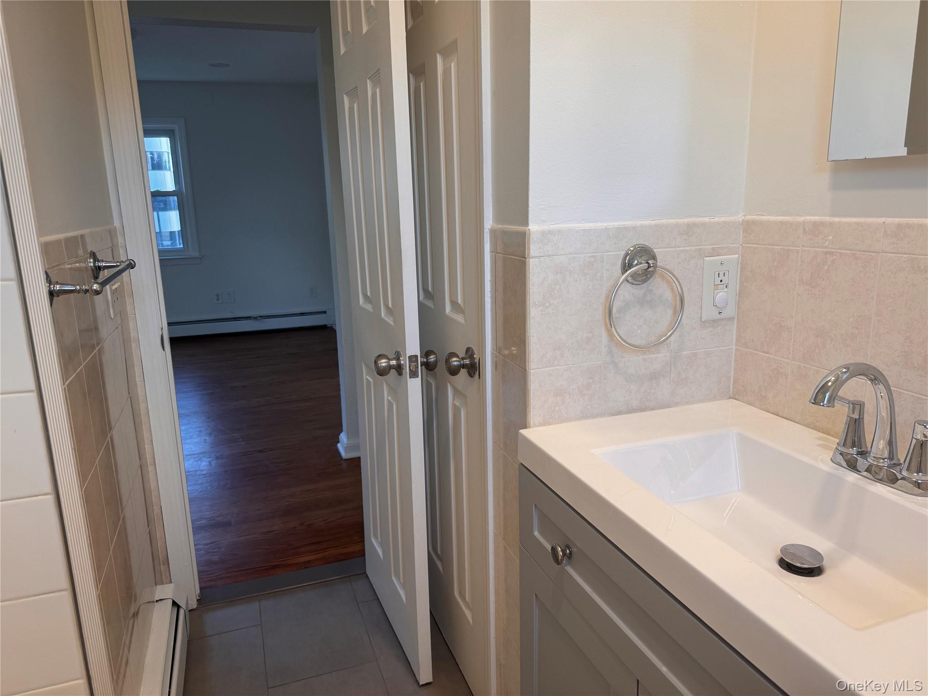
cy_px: 348
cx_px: 464
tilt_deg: -13.0
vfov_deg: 56.8
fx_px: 643
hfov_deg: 71.6
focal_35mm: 24
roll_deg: +2.1
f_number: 1.78
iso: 100
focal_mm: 6.76
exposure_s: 1/120
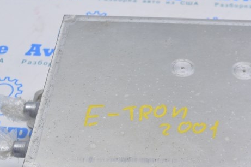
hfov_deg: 25.1
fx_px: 557
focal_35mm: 80
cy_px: 130
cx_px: 188
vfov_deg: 16.9
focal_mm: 24
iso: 400
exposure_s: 1/25
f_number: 5.6
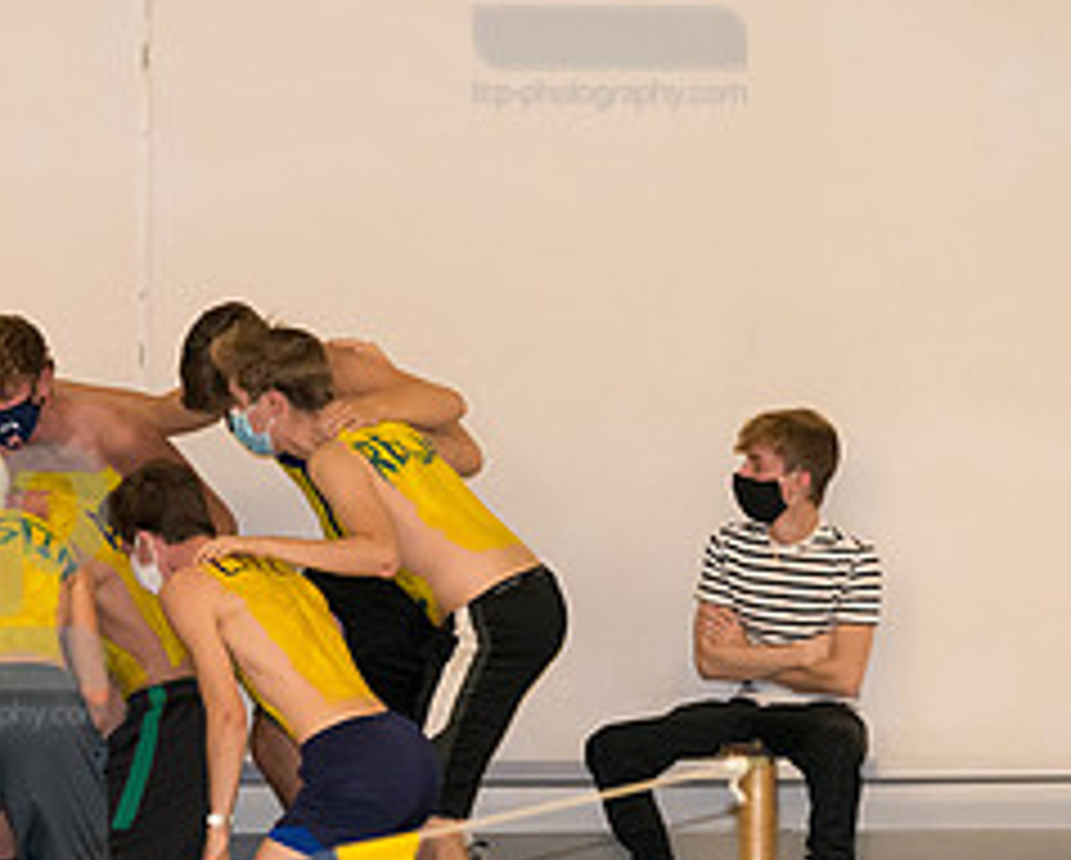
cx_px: -27
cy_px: 570
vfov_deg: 3.4
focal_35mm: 457
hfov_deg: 4.2
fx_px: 14504
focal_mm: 200
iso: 2500
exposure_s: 1/250
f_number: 5.6
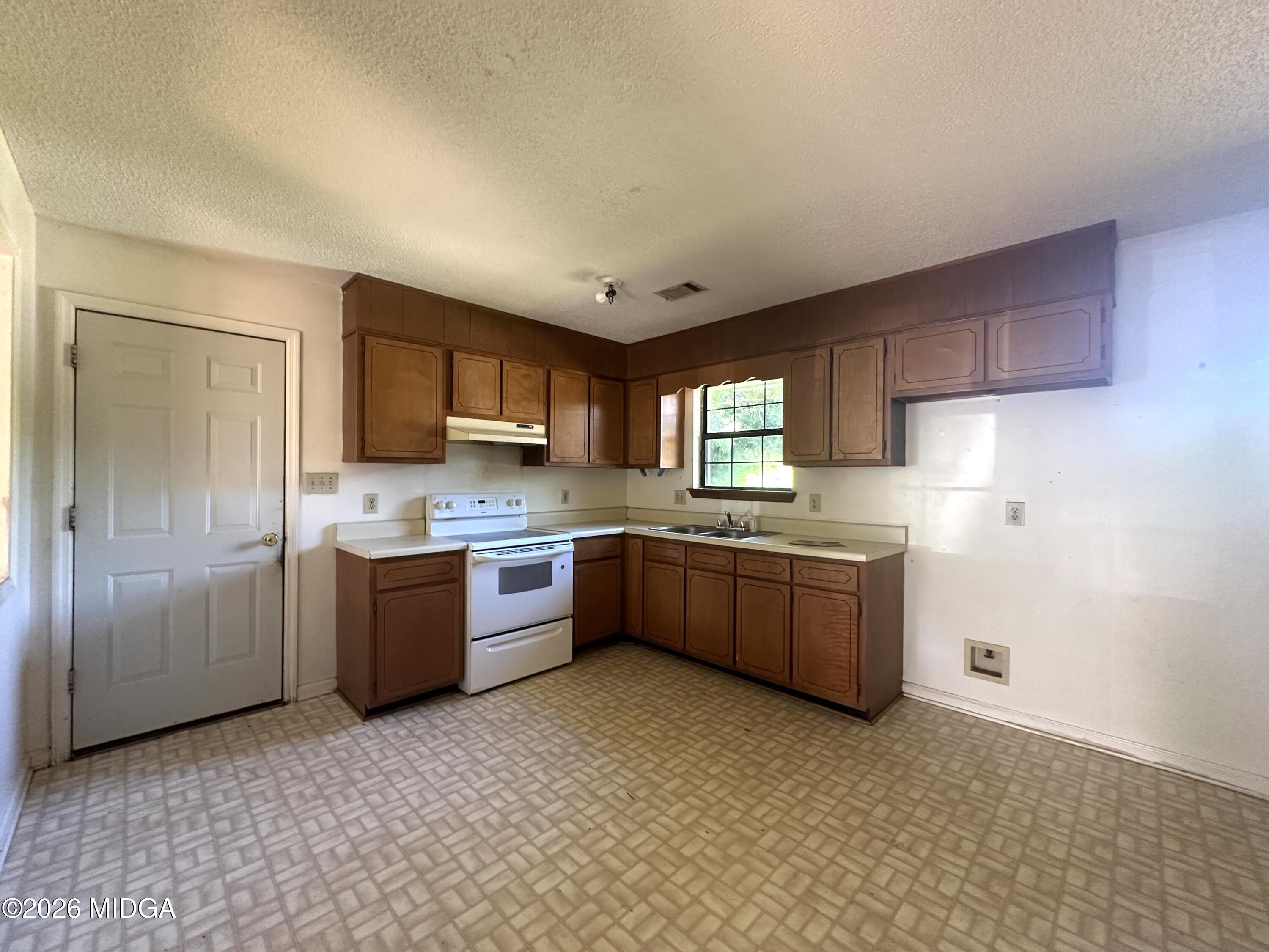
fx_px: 513
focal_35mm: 14
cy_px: 476
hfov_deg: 102.1
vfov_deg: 85.7
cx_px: 634
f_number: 2.2
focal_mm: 2.22
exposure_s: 1/60
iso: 320
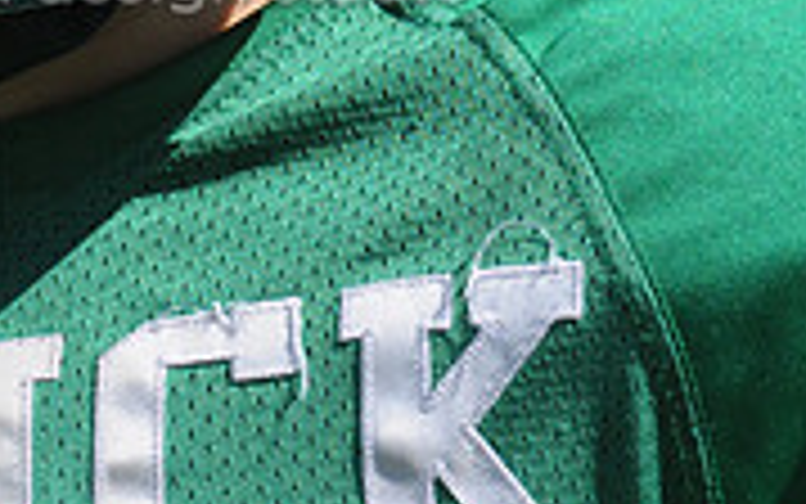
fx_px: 26082
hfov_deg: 1.8
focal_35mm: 1187
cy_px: -182
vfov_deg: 1.1
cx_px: -14
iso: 640
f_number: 4
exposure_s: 1/5000
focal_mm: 240
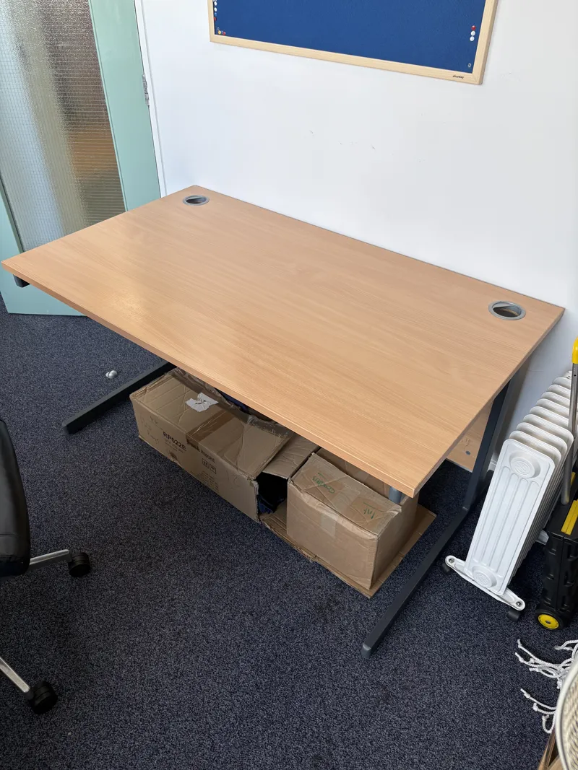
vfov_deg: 67.3
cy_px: 385
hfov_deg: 53.1
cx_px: 289
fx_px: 579
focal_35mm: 26
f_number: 1.6
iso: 64
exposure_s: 1/114
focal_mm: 5.96
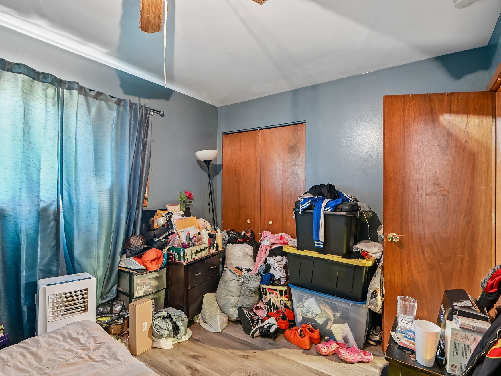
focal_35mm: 18
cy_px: 192
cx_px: 244
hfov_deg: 87.7
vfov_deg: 71.6
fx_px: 261
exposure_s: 6
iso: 400
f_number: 13
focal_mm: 16
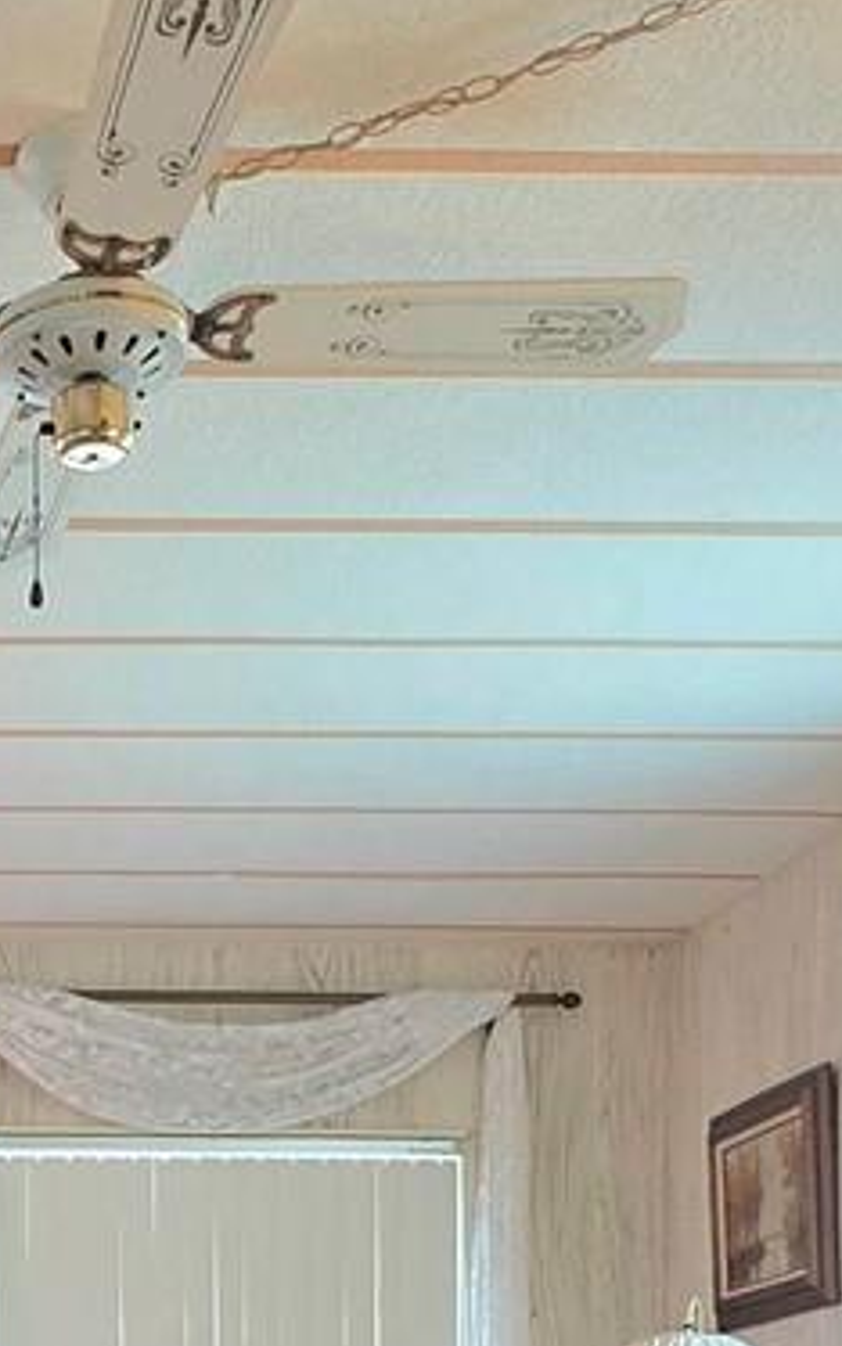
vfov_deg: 30.2
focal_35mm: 59
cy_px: 1548
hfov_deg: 20.6
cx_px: -162
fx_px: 2165
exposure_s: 1/60.2
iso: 250
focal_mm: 2.2
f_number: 1.9
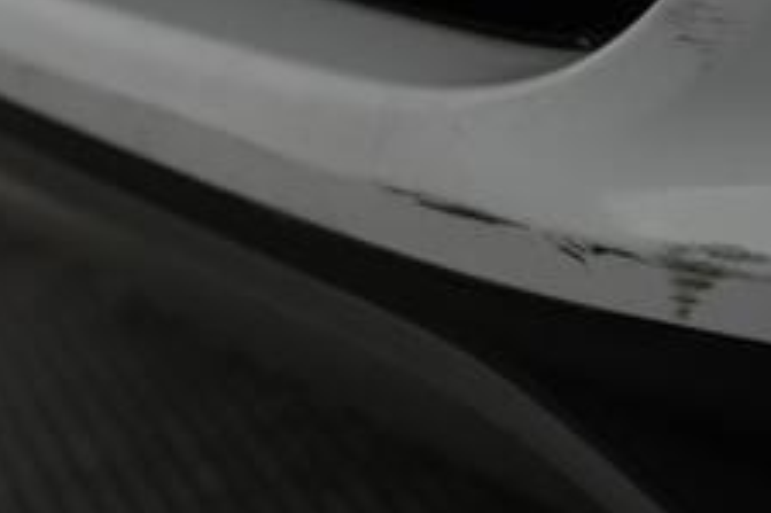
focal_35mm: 80
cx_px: 420
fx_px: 1712
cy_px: 65
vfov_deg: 16.8
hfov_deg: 25.4
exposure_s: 1/100
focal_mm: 28
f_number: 4.5
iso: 640
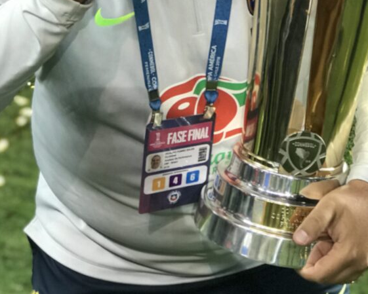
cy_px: -19
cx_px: 178
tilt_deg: -11.2
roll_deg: +0.7
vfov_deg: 12.8
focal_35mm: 119
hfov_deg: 16.2
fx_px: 1296
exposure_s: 1/50
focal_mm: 6.6
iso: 80
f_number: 2.8
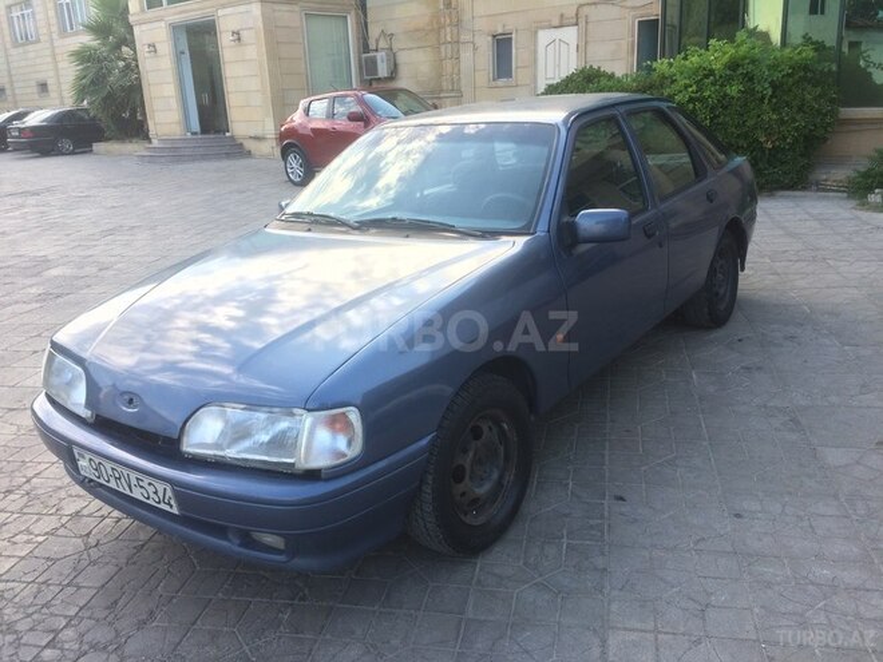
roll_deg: +2.3
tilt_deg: -19.2
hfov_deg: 61.7
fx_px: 740
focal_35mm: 29
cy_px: 331
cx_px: 442
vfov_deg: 48.2
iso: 32
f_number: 2.2
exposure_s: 1/232
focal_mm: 4.15
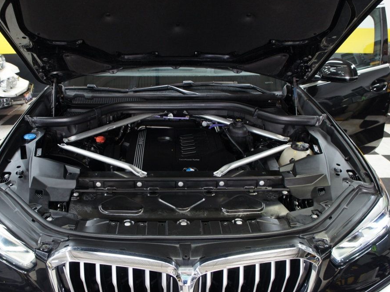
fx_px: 338
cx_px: 172
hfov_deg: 59.8
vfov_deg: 46.8
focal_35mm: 30
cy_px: 146
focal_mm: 18
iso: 640
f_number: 3.5
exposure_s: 1/30
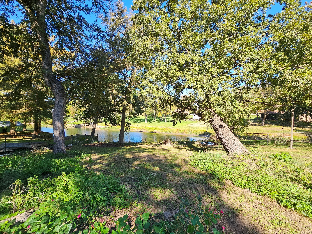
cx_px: 156
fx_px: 117
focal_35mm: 13
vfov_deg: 89.9
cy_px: 117
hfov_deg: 106.2
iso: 50
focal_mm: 2.2
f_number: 2.2
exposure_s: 1/538
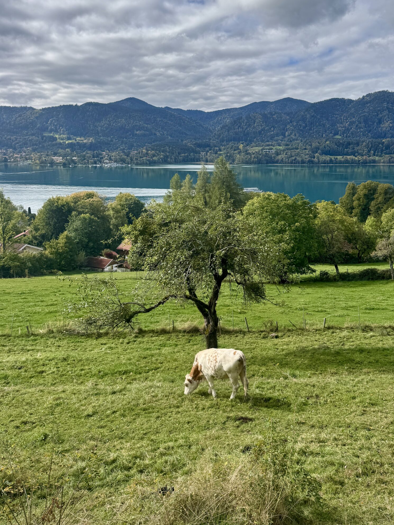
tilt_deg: -9.8
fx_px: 471
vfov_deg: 58.2
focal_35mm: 31
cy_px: 229
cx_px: 220
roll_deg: -0.7
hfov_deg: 45.4
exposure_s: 1/4950
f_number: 1.78
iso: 80
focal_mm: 6.76
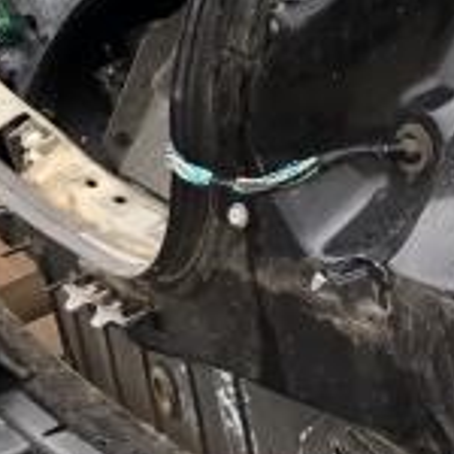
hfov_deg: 11.0
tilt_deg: -18.6
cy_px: -94
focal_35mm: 132
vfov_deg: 12.9
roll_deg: -0.9
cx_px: 1123
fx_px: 1959
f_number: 1.8
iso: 32
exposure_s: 1/120
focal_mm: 3.99
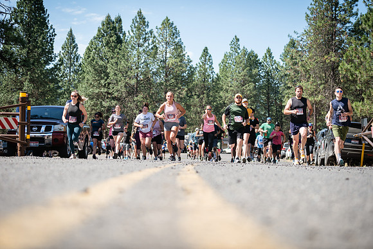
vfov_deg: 18.4
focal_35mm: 74
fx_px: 767
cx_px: 186
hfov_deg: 27.3
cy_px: 124
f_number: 4
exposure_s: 1/500
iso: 125
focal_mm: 74
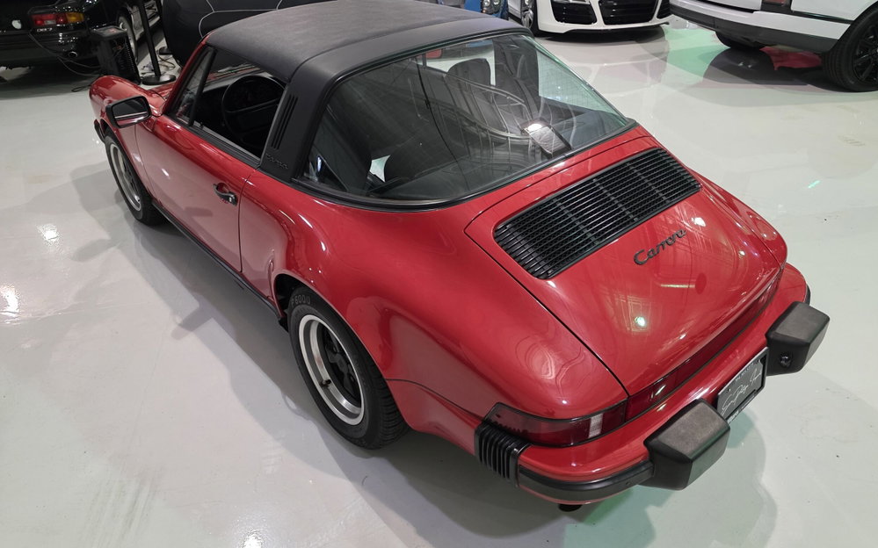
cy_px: 239
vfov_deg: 49.1
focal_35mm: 25
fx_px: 598
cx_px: 436
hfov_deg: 72.6
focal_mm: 6.3
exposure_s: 1/120
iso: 800
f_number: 1.7
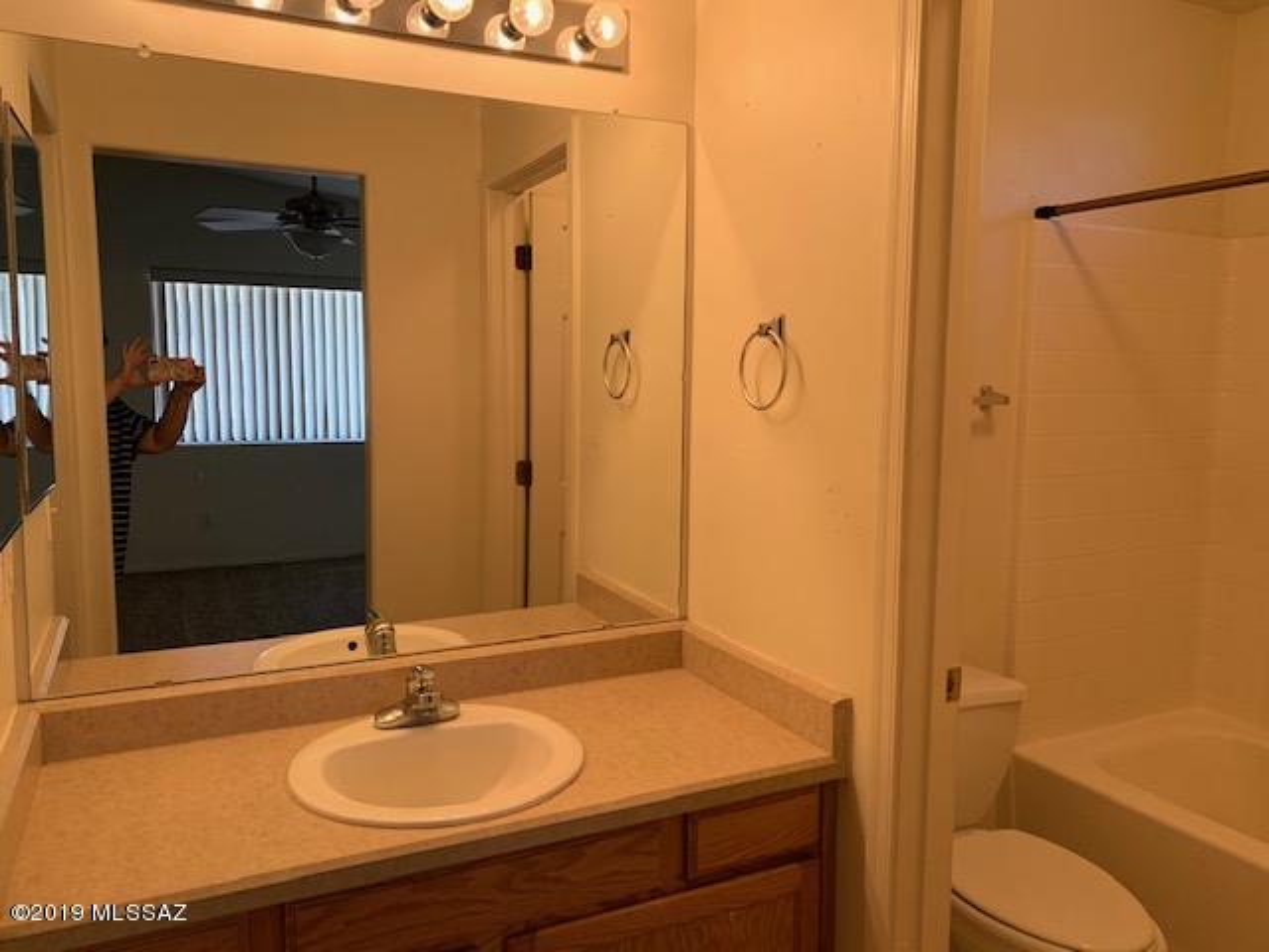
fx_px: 953
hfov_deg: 67.3
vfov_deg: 53.1
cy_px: 476
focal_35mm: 26
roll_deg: +2.1
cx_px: 634
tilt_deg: -3.8
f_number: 1.8
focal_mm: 4.25
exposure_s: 1/60
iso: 100
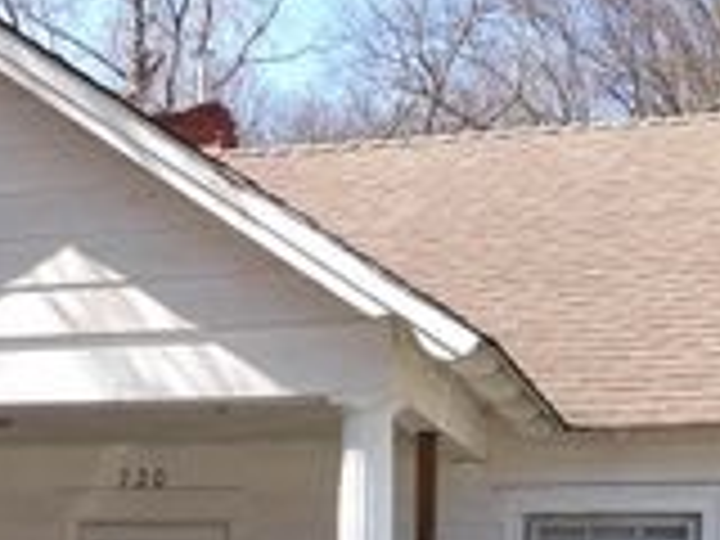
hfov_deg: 25.9
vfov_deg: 18.6
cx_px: 243
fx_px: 1560
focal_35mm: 75
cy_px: 646
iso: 100
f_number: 3.2
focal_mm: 4.3
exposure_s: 1/293
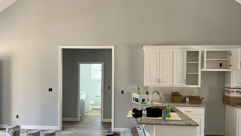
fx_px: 185
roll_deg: -0.6
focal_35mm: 29
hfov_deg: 66.1
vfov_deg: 40.0
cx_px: 119
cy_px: 81
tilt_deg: +0.6
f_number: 1.5
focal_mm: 5.7
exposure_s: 1/121
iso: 100
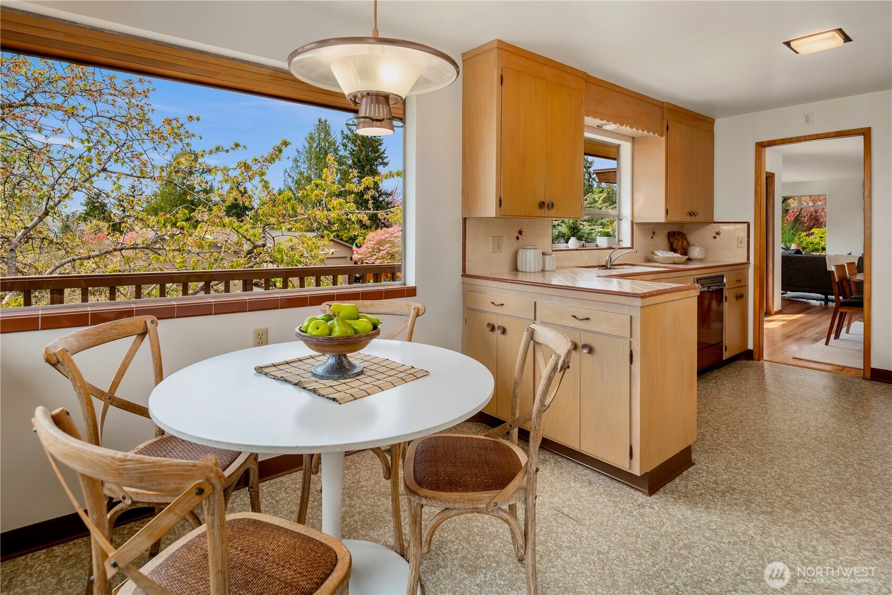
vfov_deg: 64.6
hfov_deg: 86.9
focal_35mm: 19
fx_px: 471
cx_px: 446
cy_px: 298
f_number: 7.1
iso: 100
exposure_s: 1/15
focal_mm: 19
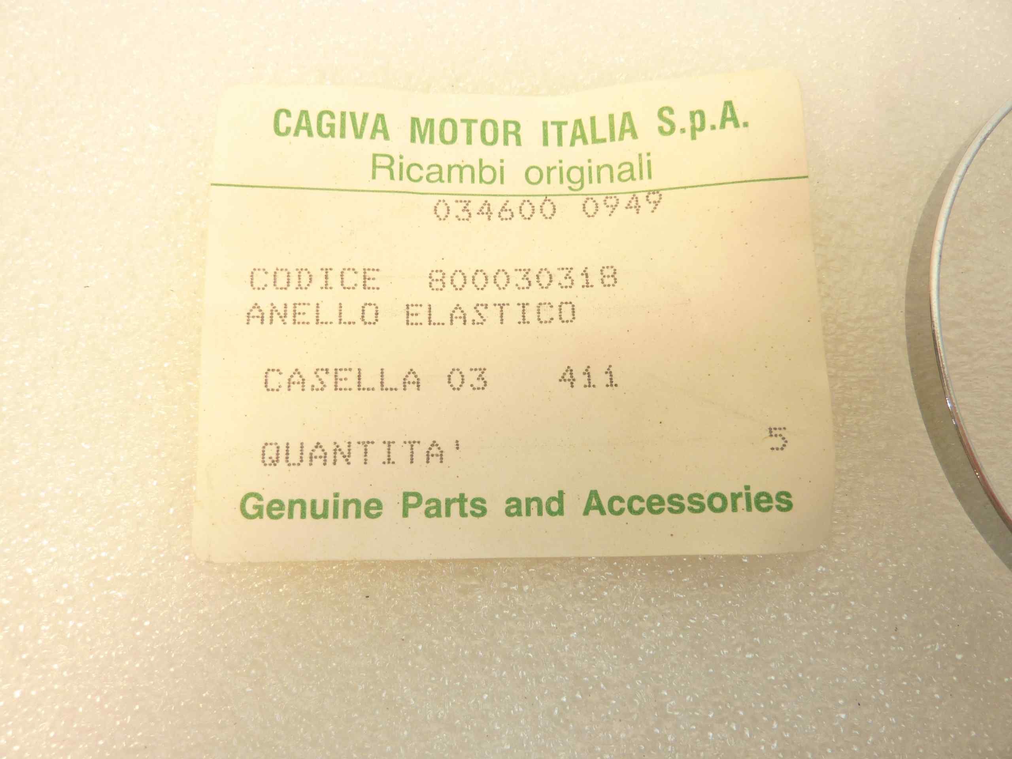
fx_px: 731
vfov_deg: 54.9
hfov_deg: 69.4
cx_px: 506
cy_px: 380
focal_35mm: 25
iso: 80
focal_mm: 4.1
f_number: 3.3
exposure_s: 1/25
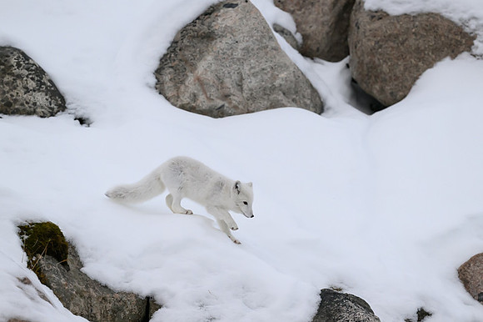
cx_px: 255
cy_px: 166
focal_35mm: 472
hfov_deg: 4.4
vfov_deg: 2.9
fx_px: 6327
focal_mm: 400
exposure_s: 1/1250
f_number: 4
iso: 2500
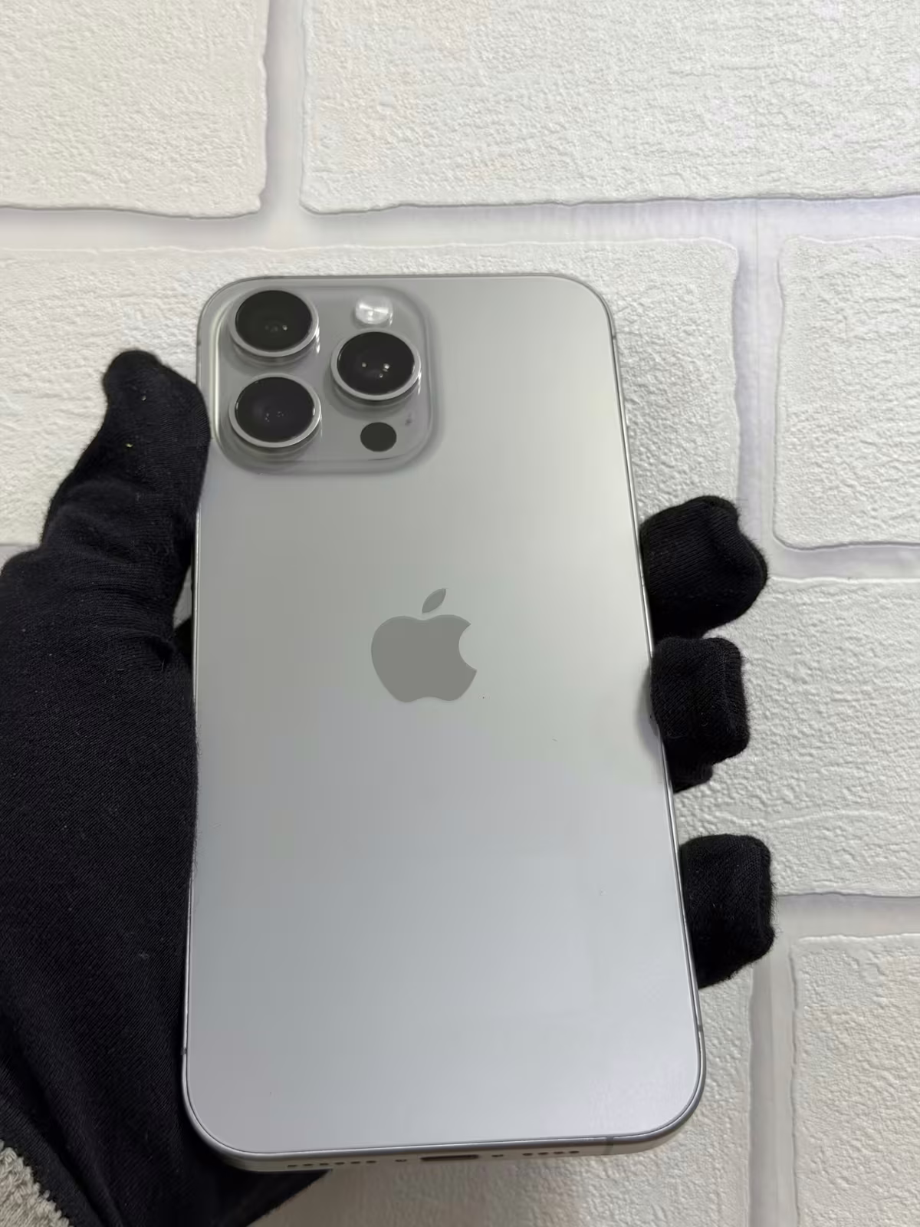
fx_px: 1701
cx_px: 460
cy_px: 614
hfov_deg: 30.3
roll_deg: -0.1
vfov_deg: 39.7
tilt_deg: +7.5
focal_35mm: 48
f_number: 1.78
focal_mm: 6.76
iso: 64
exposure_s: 1/100
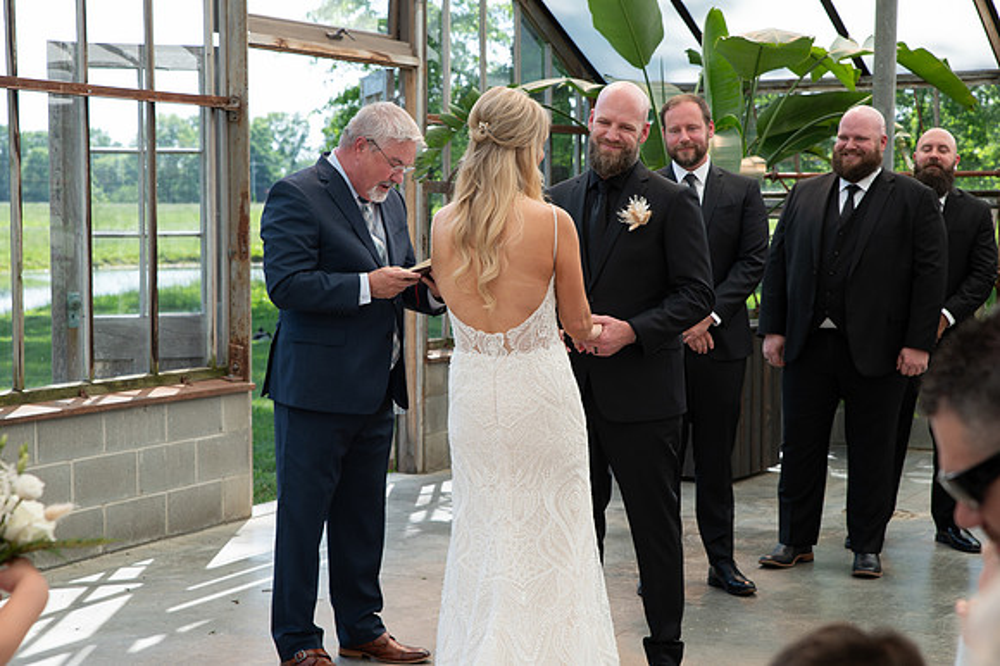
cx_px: 485
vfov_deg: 18.7
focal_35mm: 73
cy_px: 328
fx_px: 2024
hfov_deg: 27.7
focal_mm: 70
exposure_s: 1/200
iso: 160
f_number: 5.6
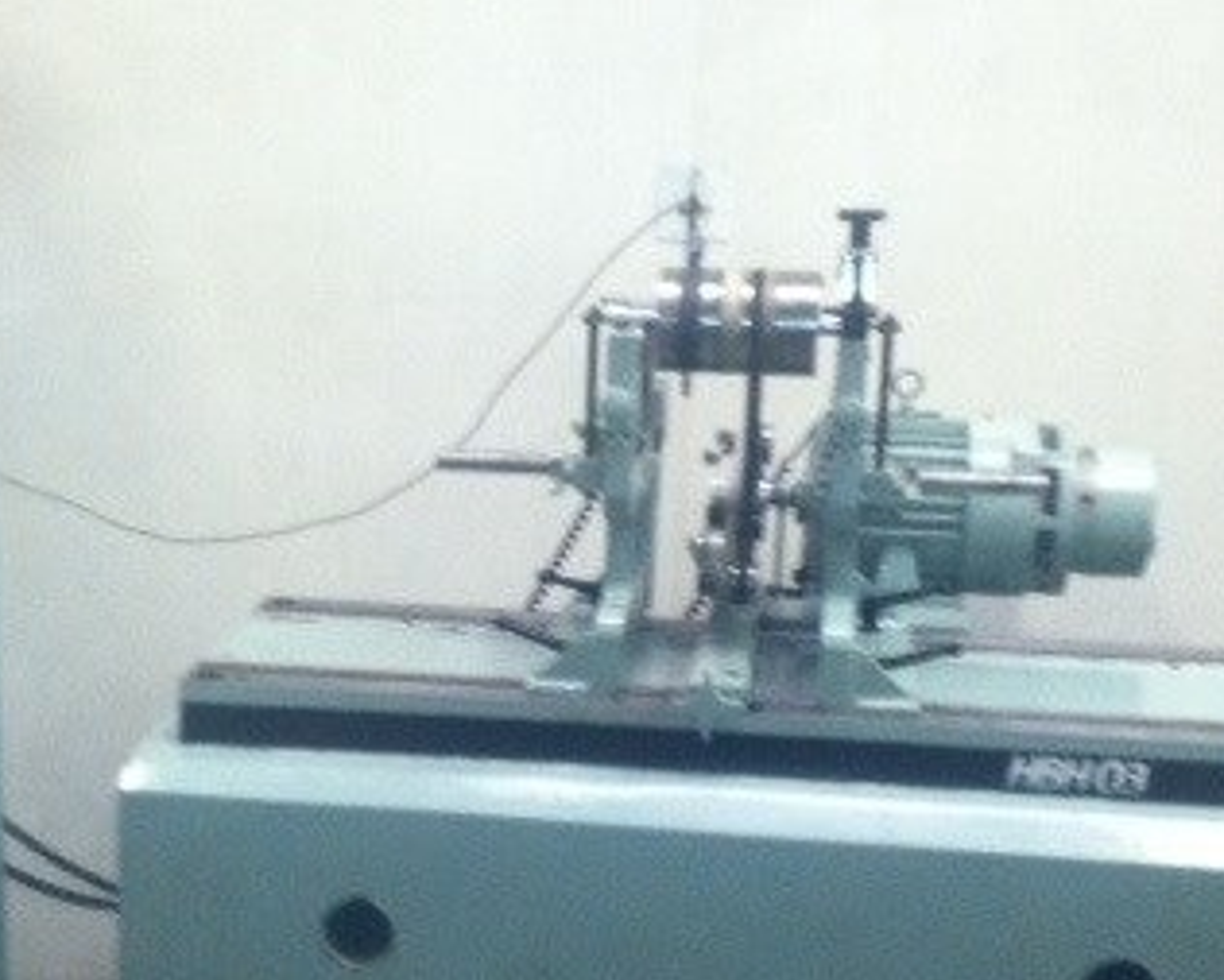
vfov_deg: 22.1
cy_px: 581
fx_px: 2500
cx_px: 465
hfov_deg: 27.4
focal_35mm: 69
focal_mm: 3.85
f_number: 2.8
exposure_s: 1/15
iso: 200
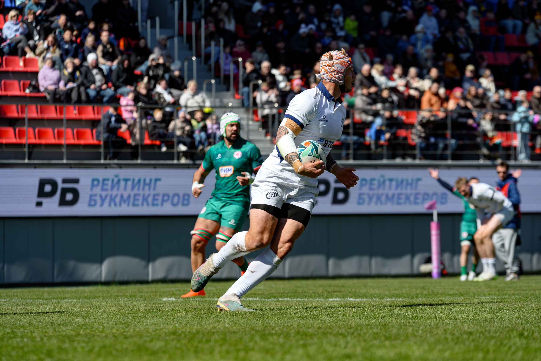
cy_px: 180
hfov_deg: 11.1
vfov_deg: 7.4
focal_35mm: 185
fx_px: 2780
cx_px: 270
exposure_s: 1/1000
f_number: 5.6
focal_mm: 185
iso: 100
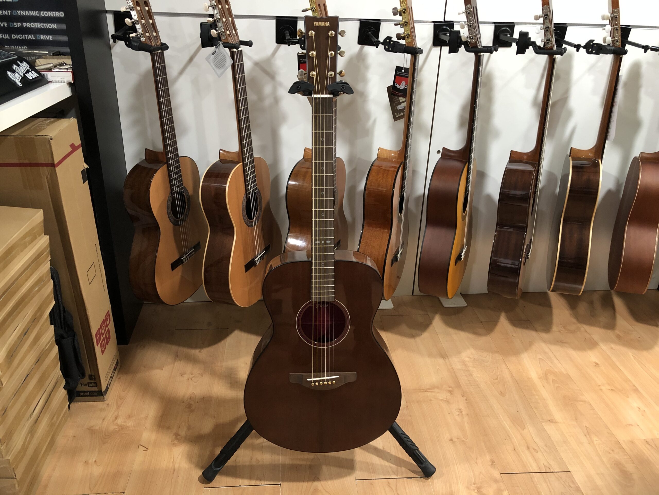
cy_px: 248
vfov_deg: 49.7
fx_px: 533
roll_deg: -1.7
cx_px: 330
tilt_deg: -26.1
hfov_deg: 63.4
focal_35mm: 28
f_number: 1.8
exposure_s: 1/13
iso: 100
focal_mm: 3.99
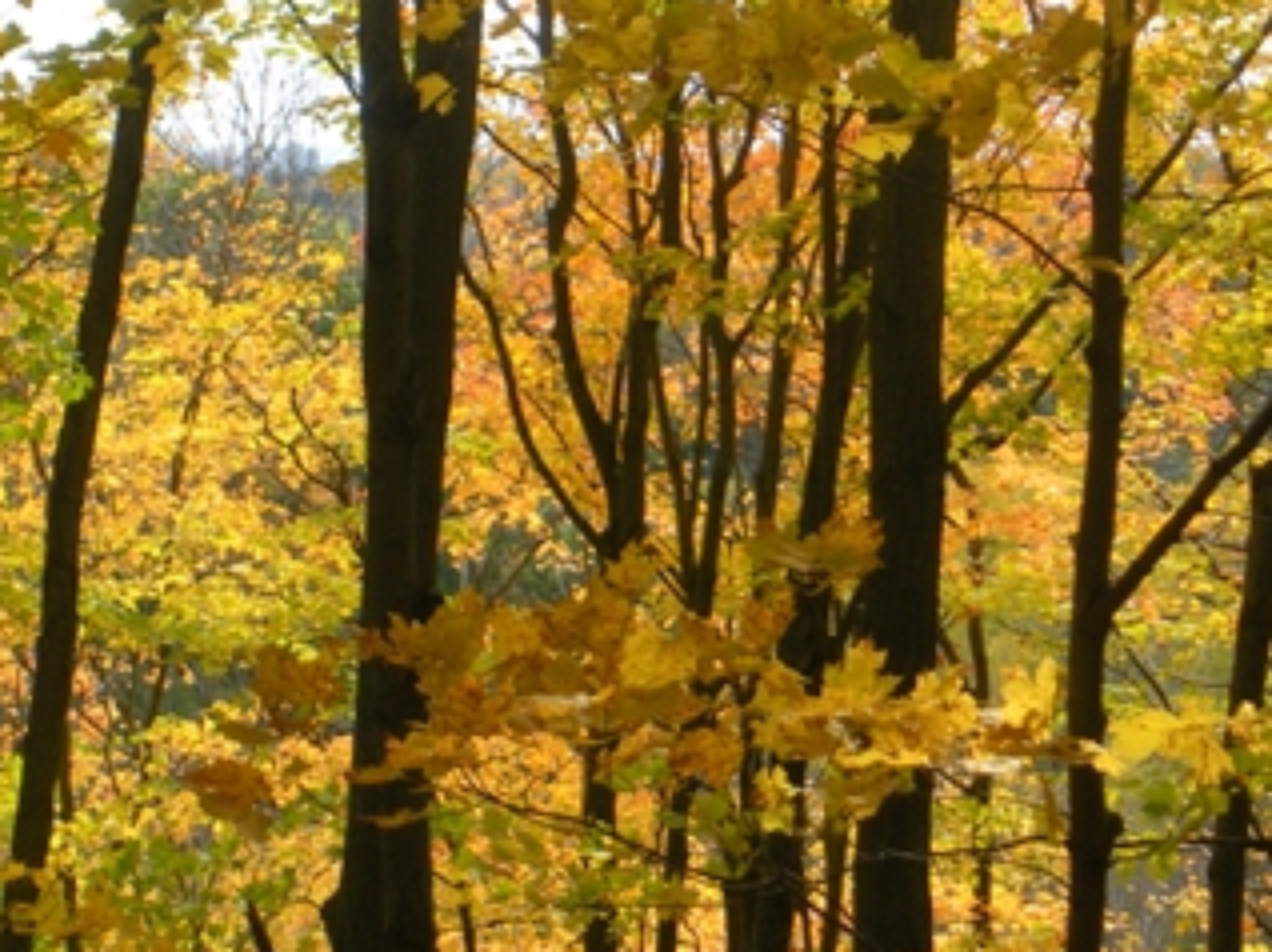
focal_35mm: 153
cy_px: 468
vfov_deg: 9.7
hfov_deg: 12.9
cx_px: 360
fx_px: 5618
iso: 64
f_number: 4.8
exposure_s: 1/148
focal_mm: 14.2
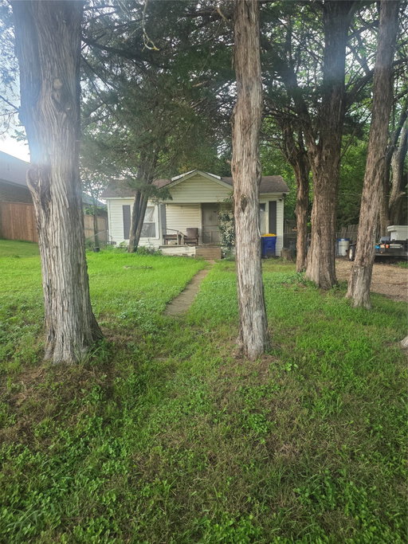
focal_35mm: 23
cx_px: 204
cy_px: 272
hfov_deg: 58.9
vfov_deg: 73.9
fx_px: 362
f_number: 1.7
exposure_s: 1/180
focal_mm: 6.25
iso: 200
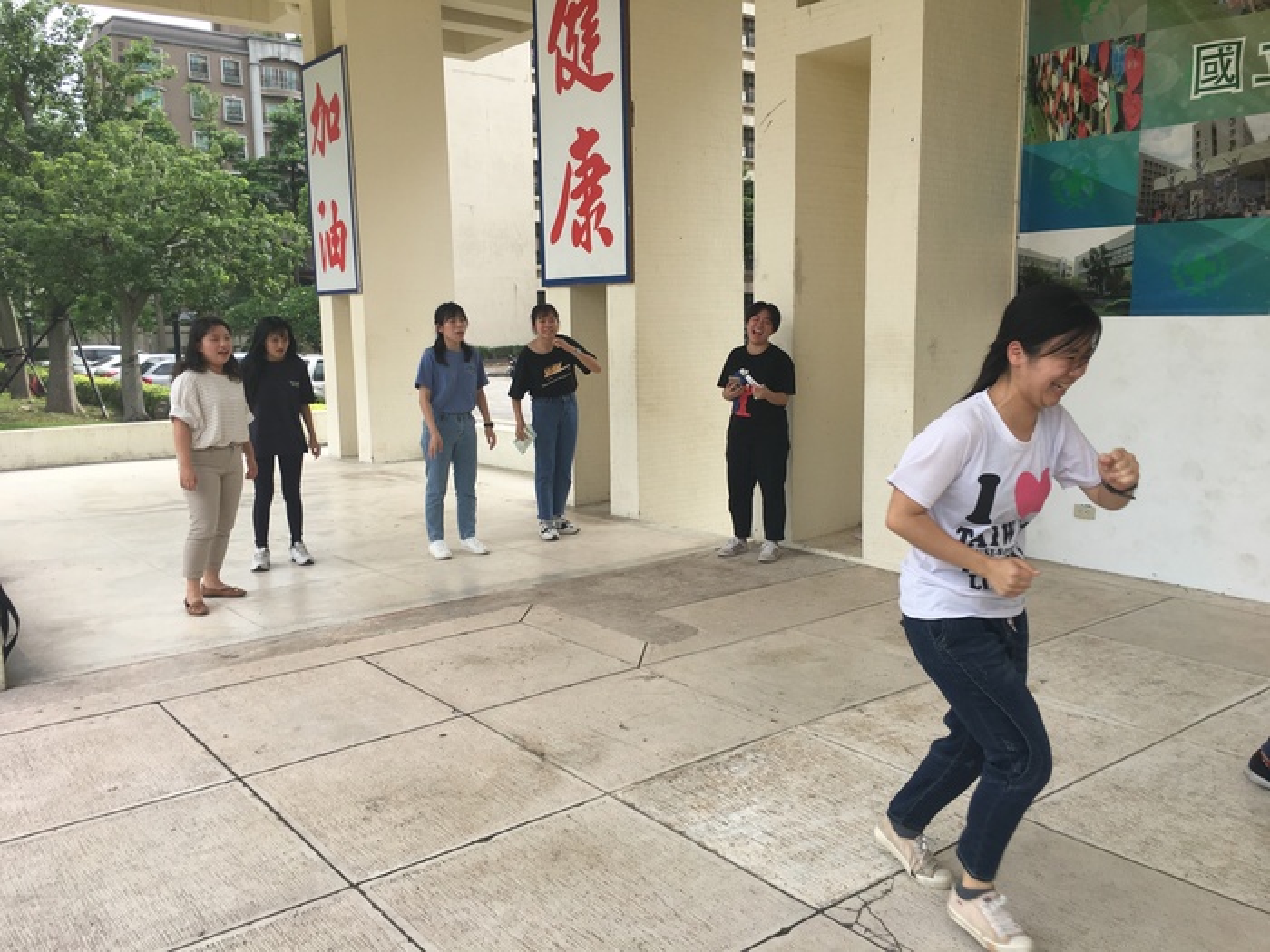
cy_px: 476
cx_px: 635
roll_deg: +0.5
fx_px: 1064
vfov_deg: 48.2
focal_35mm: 29
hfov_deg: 61.7
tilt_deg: -6.7
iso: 25
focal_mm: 4.15
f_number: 2.2
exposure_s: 1/646
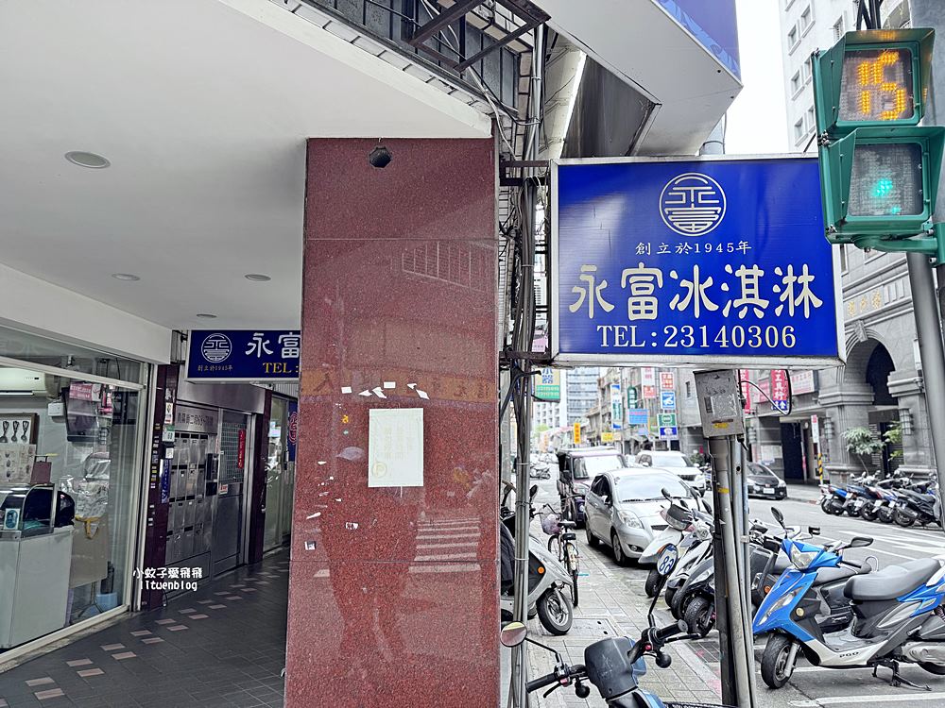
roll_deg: -0.1
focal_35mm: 24
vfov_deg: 56.8
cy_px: 354
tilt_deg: +8.8
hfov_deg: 71.6
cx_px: 472
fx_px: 655
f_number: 1.78
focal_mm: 6.76
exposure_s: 1/121
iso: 64
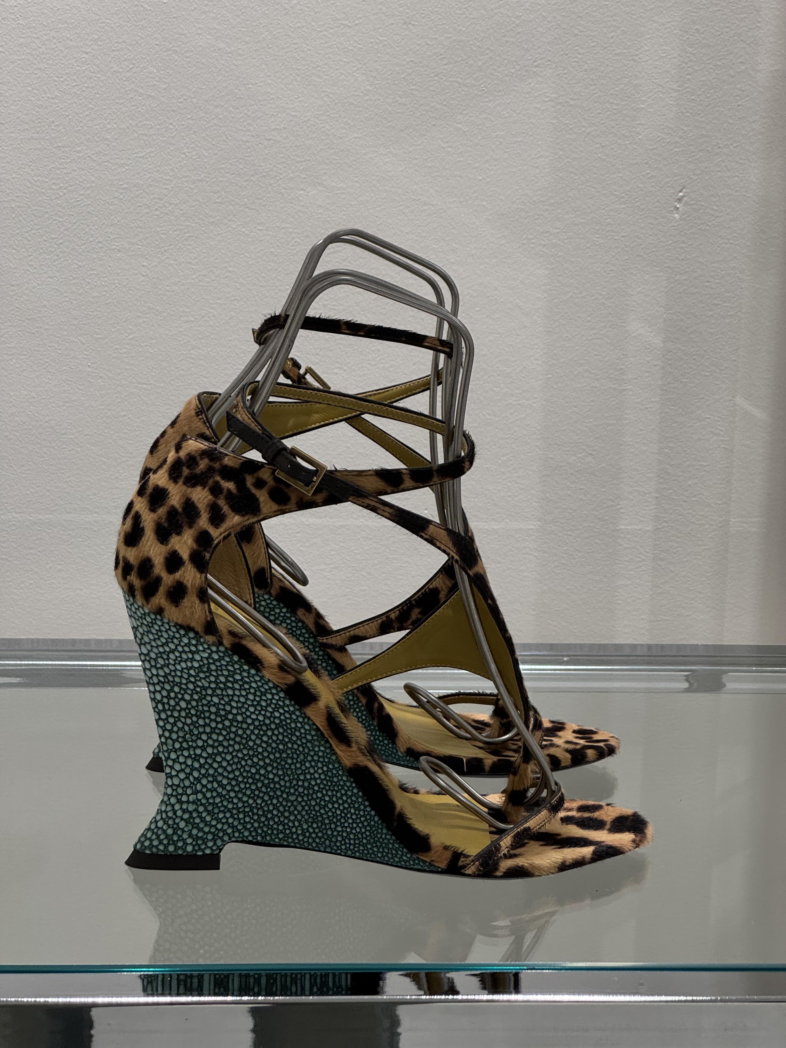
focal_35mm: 77
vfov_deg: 25.3
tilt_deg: -10.5
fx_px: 2331
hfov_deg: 19.1
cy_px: 524
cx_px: 393
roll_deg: -0.4
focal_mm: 9
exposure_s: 1/99
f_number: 2.8
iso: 125
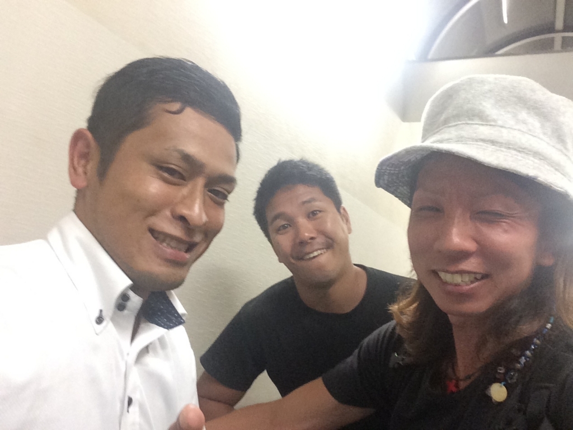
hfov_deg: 58.4
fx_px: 513
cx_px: 286
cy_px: 215
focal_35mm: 31
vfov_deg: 45.4
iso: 250
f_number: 2.4
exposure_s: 1/30
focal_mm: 2.15
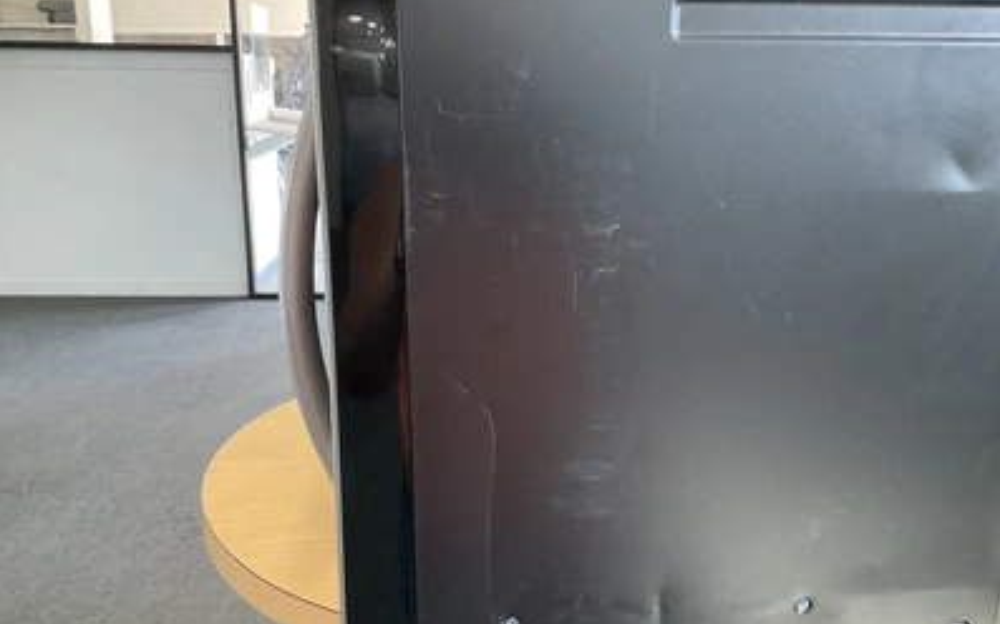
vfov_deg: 40.6
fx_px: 845
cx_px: 499
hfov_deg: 61.2
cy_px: 327
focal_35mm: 31
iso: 250
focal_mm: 3
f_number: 1.8
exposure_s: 1/60
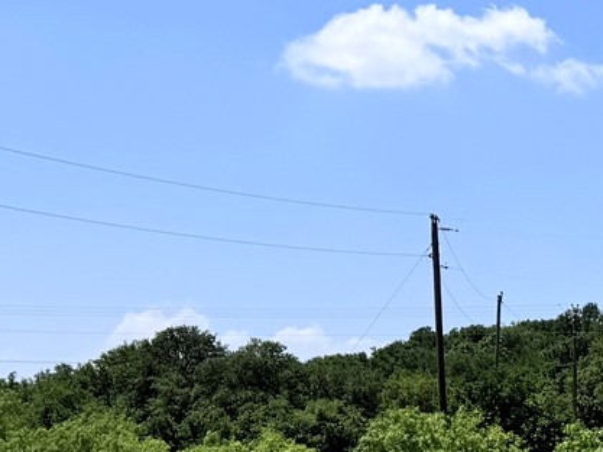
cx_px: 1051
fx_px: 2054
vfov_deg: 12.2
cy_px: 568
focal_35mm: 118
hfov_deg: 14.8
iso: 80
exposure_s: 1/5814
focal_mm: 6.76
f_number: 1.78
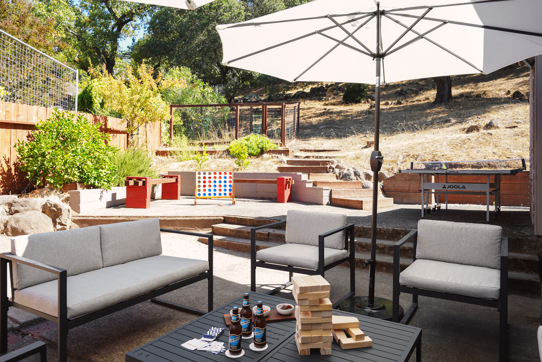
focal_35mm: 24
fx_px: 361
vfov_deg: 53.1
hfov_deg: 73.7
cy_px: 181
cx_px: 271
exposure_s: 1/60
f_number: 8
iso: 200
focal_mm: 24
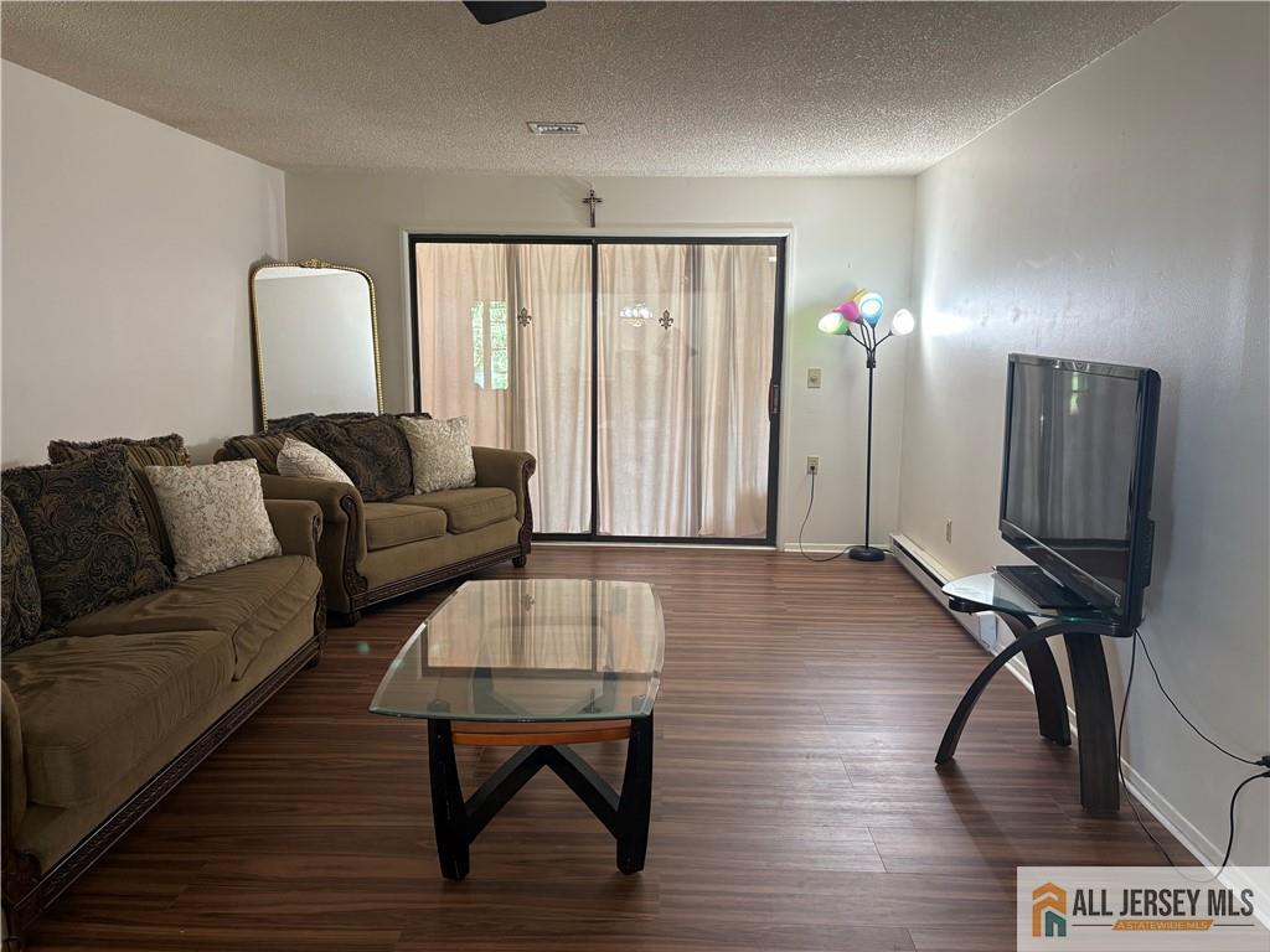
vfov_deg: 53.1
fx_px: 954
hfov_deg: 67.3
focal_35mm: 26
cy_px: 476
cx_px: 635
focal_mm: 5.96
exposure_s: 1/60
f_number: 1.6
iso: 160
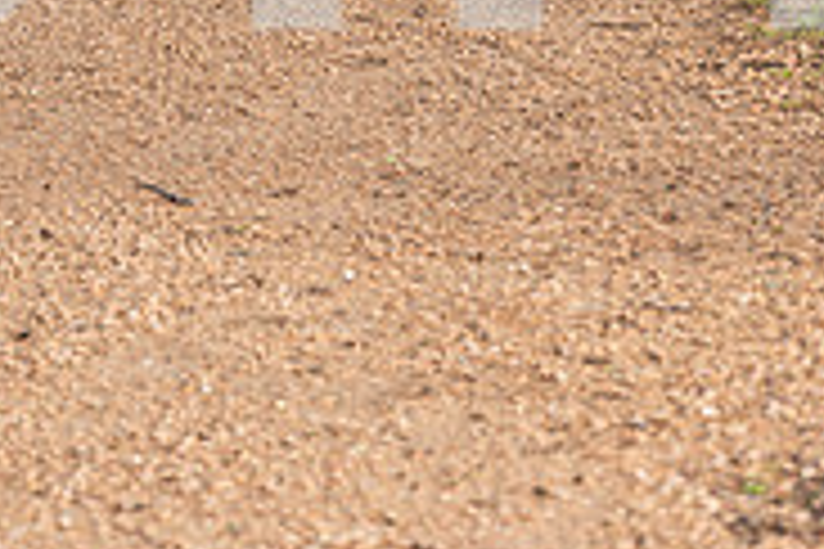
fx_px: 2701
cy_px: -423
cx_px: 414
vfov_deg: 10.9
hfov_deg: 17.3
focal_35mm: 118
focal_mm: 48
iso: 125
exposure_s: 1/250
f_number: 4
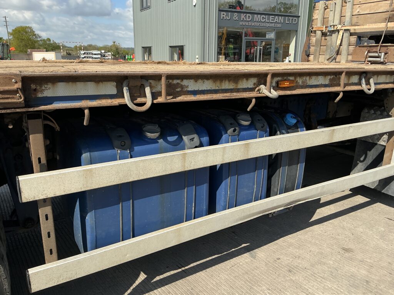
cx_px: 197
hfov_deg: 63.4
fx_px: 319
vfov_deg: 49.7
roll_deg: -1.4
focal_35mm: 28
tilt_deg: -17.0
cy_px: 148
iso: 25
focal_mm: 3
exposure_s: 1/1144
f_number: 1.8
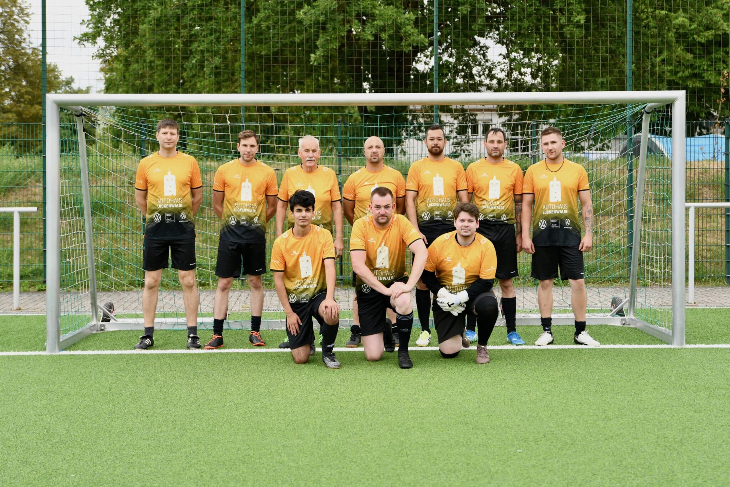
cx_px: 365
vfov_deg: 29.9
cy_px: 244
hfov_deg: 43.6
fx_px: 912
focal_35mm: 45
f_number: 2.8
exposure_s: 1/800
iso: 250
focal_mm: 45
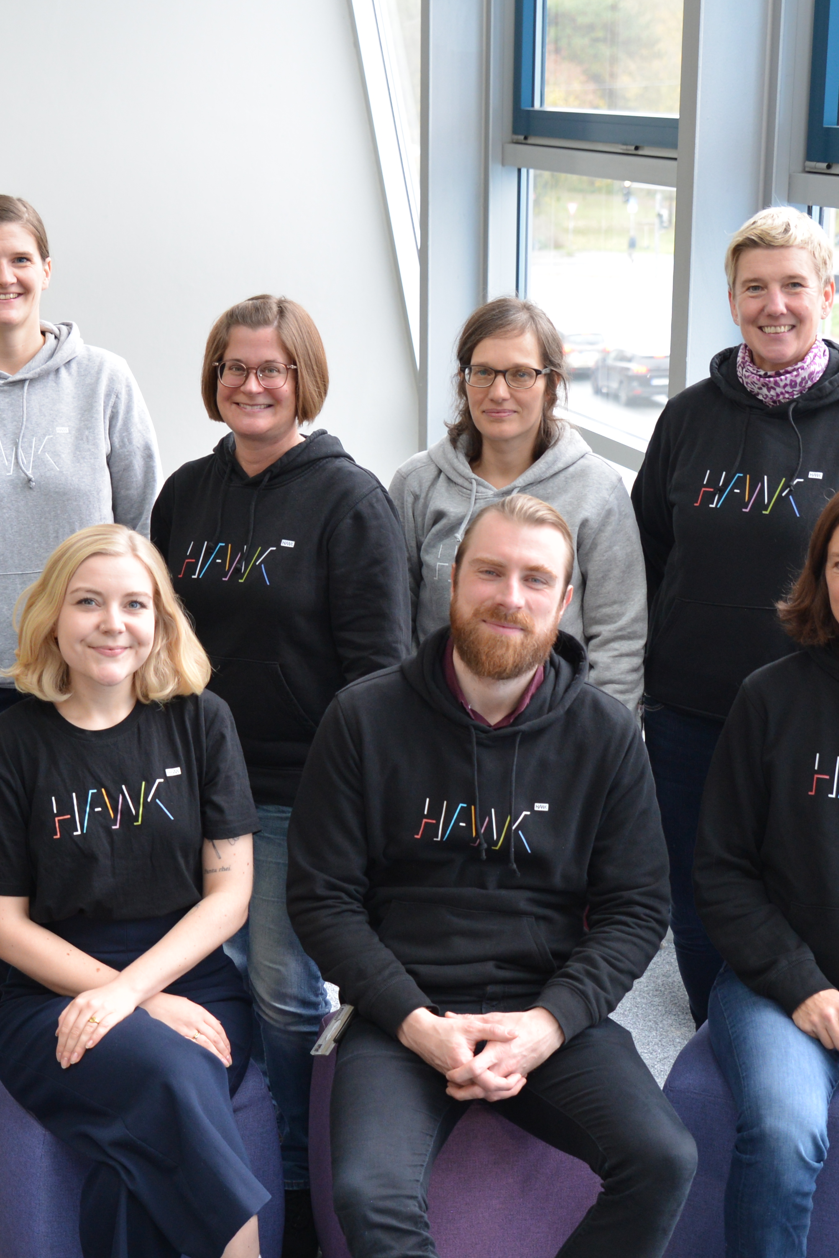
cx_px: 368
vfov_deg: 29.5
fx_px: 2377
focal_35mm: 68
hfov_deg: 20.0
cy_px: 811
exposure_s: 1/50
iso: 800
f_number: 3.5
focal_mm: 34
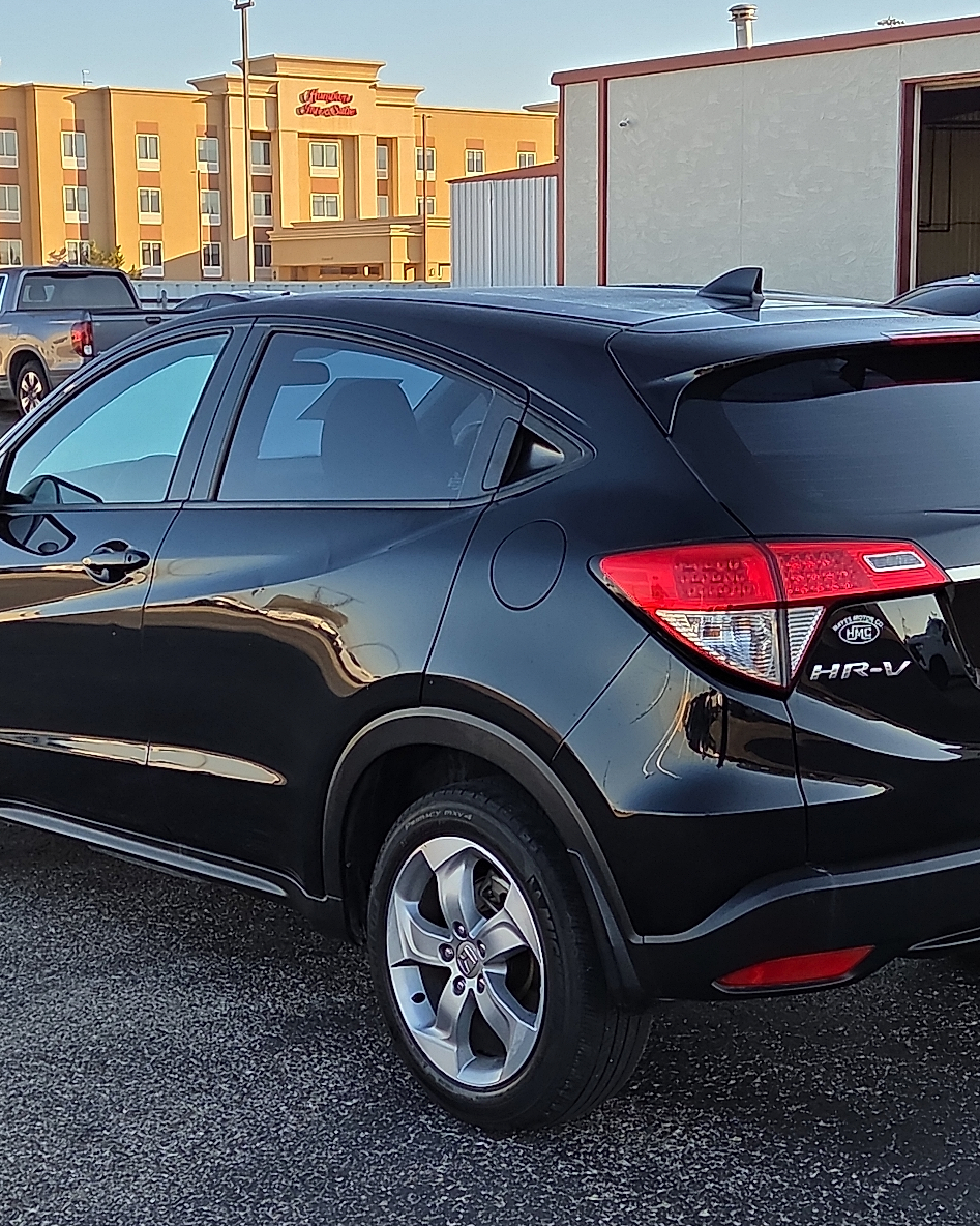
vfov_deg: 30.5
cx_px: 529
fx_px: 2248
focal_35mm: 62
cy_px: 610
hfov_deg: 24.6
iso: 25
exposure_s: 1/769
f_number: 1.8
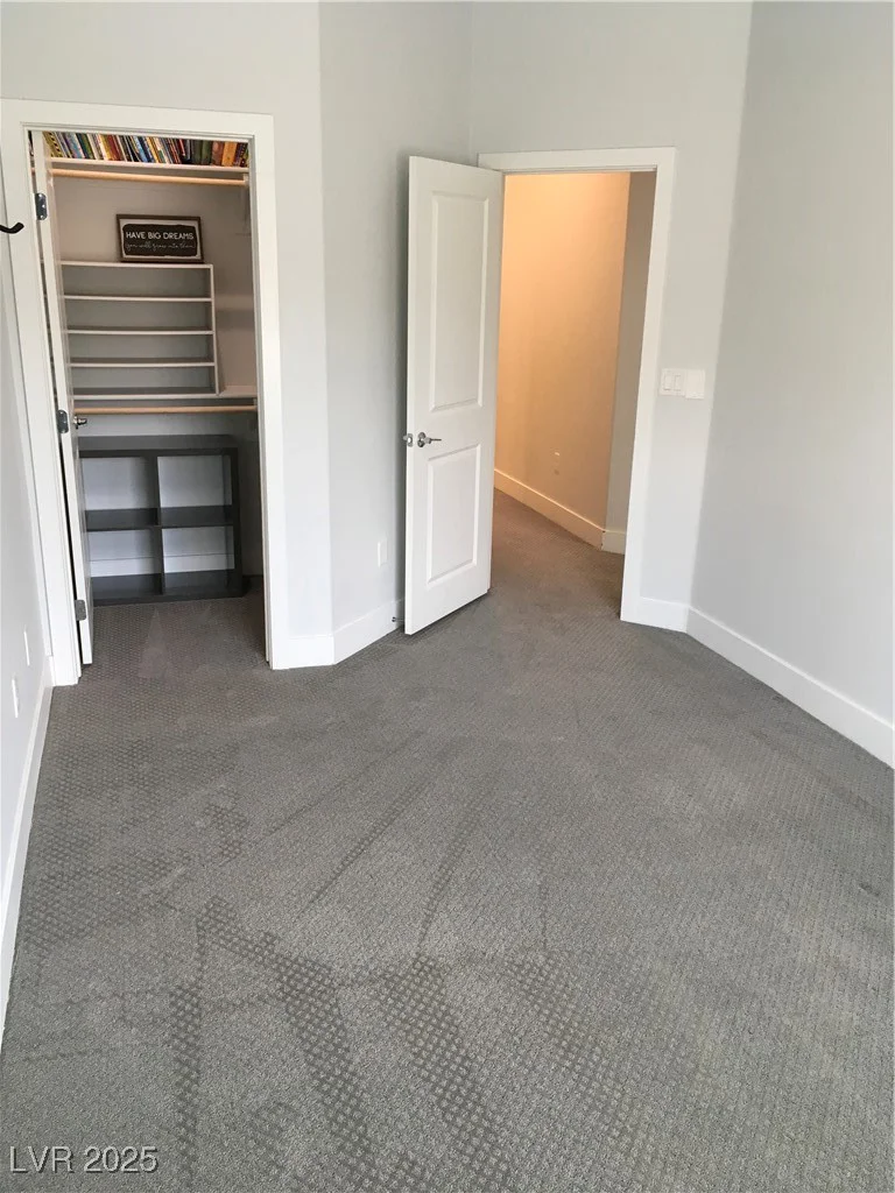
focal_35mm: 29
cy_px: 596
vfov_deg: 61.7
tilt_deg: -17.3
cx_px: 448
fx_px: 1000
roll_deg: -1.2
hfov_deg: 48.2
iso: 50
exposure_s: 1/30
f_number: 2.2
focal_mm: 4.15
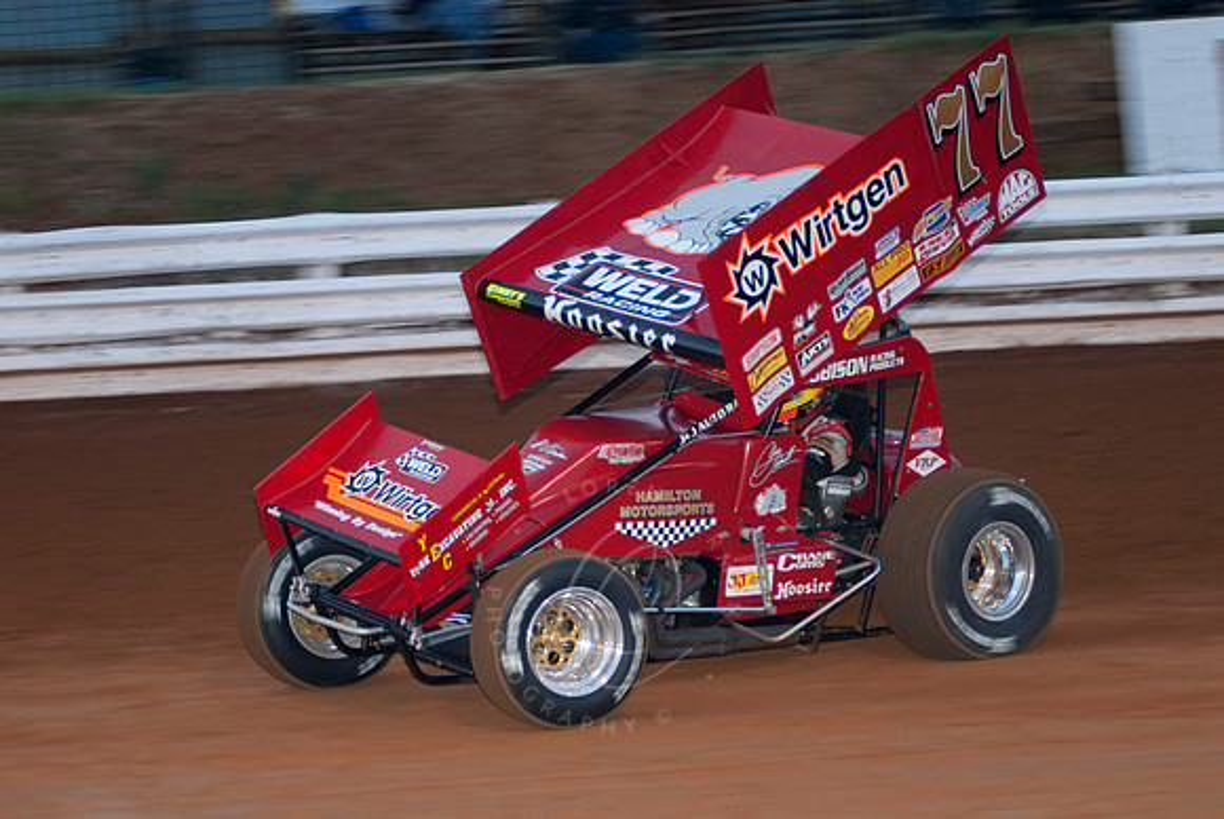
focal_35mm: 142
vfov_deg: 9.7
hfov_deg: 14.4
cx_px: 612
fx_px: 4850
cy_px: 410
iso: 250
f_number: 2.8
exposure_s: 1/400
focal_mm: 95
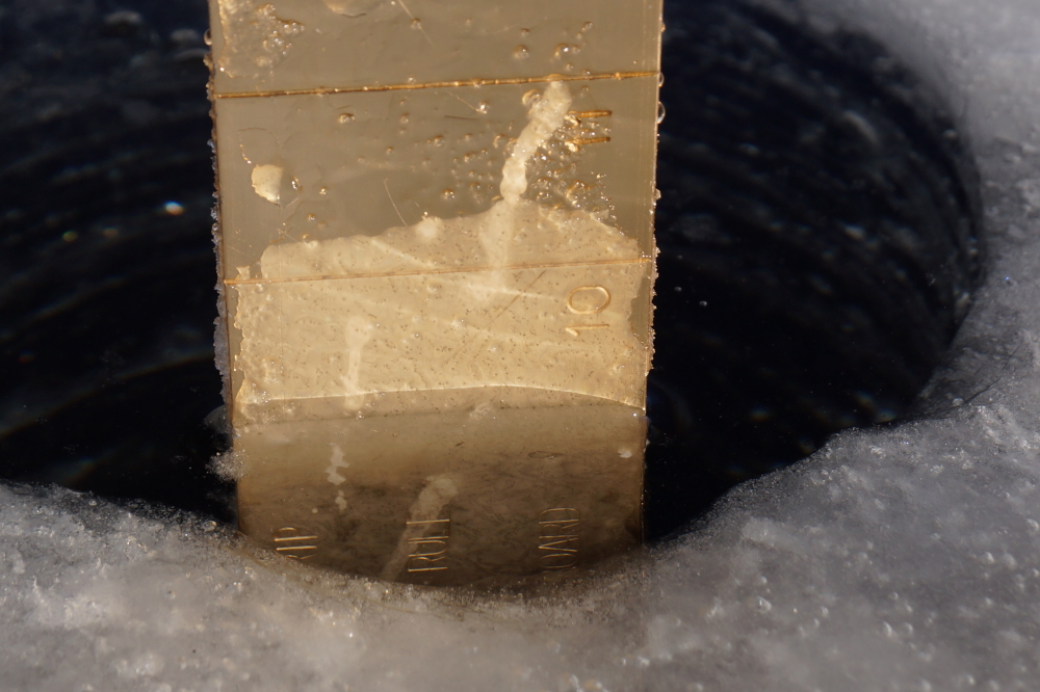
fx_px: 1516
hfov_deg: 37.9
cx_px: 520
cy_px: 346
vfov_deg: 25.7
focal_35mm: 52
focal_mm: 35
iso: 100
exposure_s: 1/160
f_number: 6.3
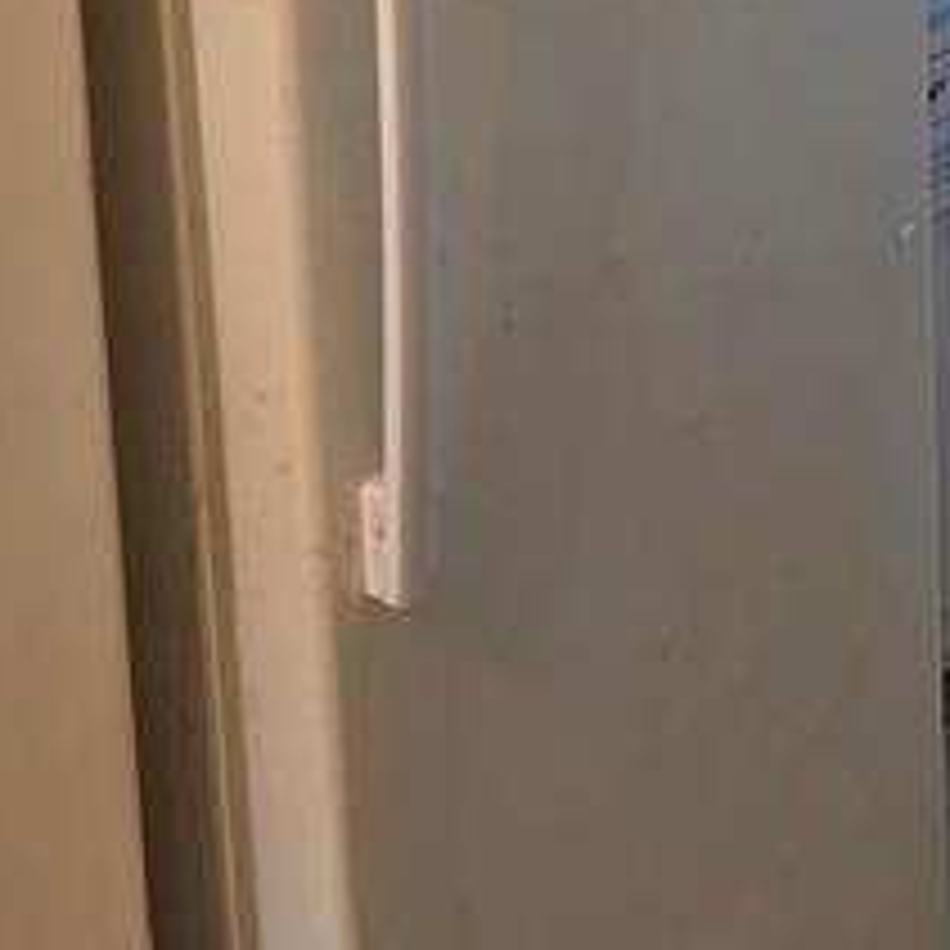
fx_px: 2298
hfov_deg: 22.6
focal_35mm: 74
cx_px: 914
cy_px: -167
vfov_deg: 21.8
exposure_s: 1/120
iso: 250
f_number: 1.4
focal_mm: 6.5
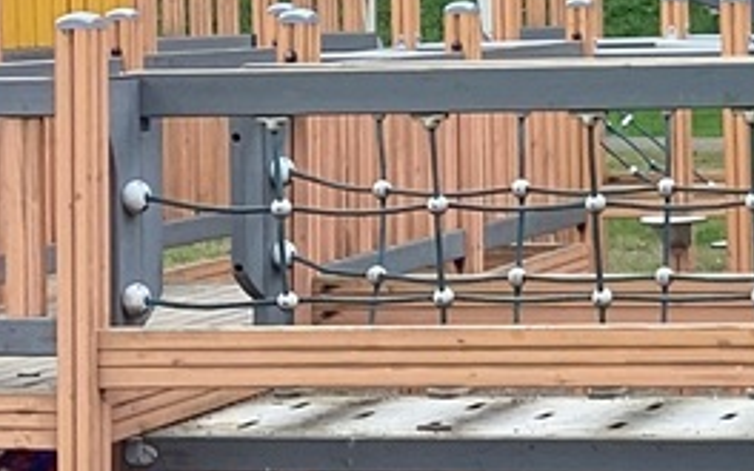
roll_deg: +1.6
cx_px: 984
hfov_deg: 15.0
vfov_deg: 9.7
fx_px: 2733
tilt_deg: +1.7
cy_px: -51
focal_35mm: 133
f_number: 2.4
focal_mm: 3.3
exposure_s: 1/120
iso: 50
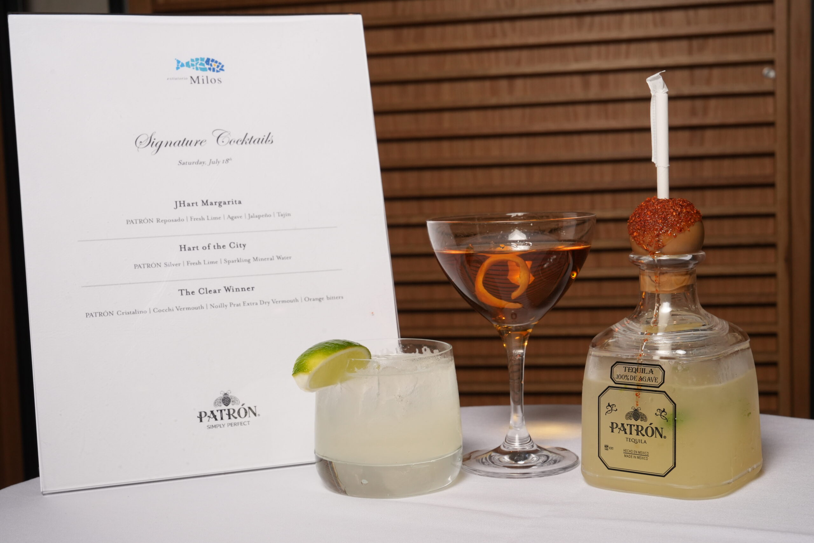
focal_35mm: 53
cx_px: 407
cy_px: 272
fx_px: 1198
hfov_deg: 37.5
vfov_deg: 25.5
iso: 1250
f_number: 14
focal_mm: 53
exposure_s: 1/200
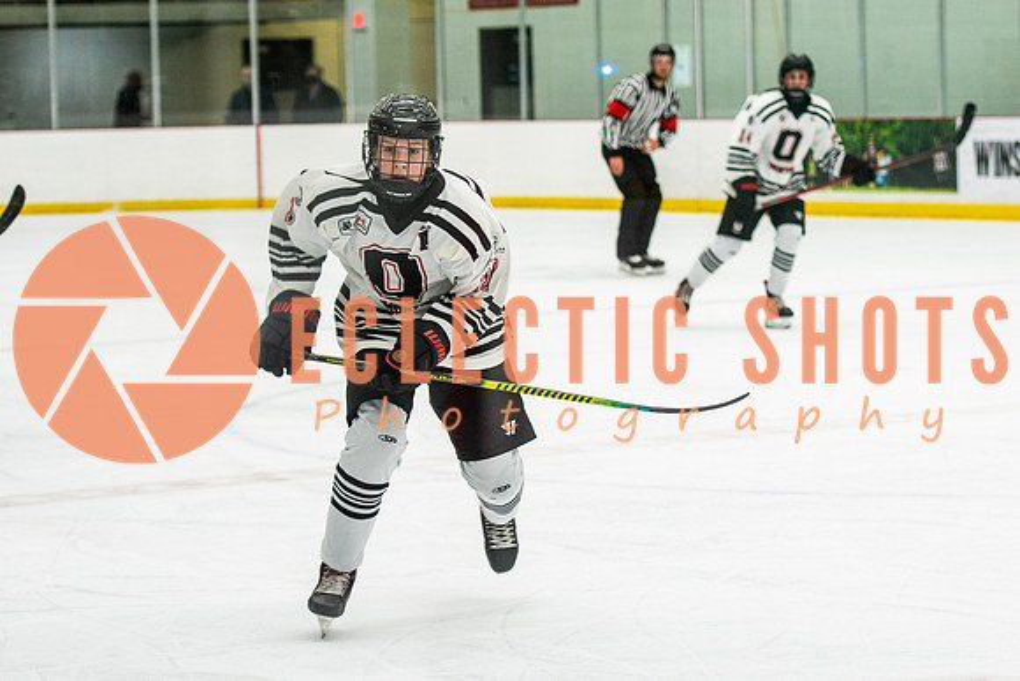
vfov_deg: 9.8
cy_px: 305
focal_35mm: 140
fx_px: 3976
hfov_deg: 14.6
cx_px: 563
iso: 720
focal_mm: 85
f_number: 2.8
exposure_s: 1/400
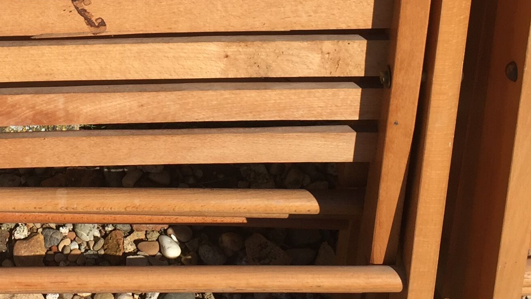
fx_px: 1112
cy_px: 9
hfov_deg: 26.4
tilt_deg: -47.5
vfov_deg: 15.1
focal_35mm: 79
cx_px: 112
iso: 32
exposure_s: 1/2326
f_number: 2.2
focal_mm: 4.15
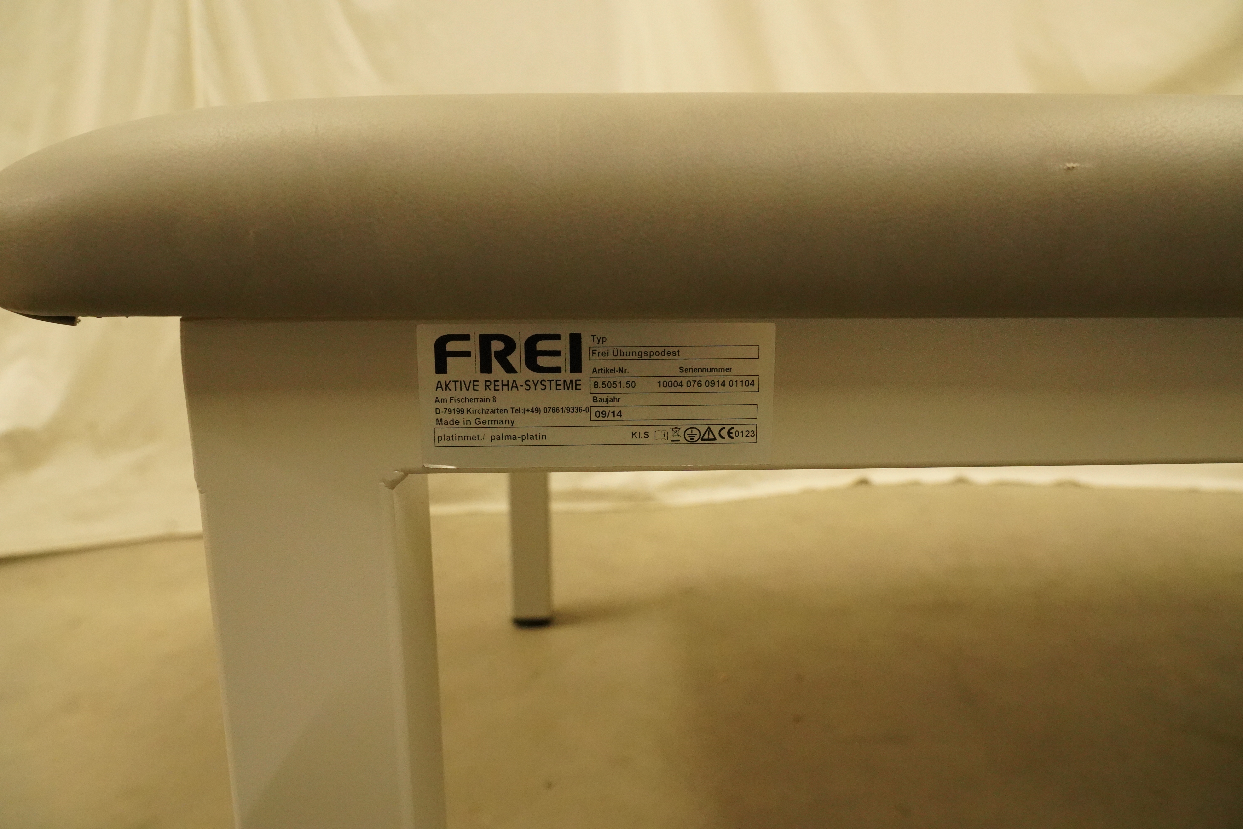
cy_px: 414
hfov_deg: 73.7
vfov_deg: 53.1
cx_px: 622
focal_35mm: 24
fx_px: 829
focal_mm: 24
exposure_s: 1/100
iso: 12800
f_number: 7.1
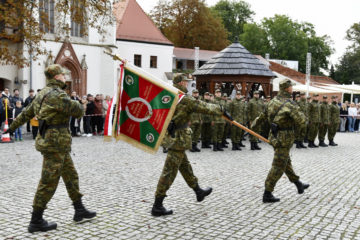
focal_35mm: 39
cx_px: 180
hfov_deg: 49.6
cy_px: 120
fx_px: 390
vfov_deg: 34.2
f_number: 4
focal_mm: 26
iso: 500
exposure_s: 1/125
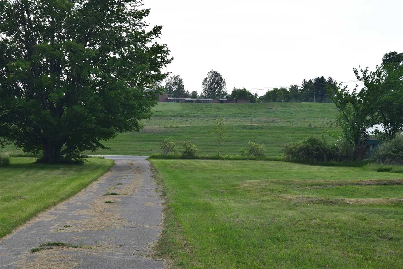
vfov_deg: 16.5
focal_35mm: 82
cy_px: 134
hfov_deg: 24.6
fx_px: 923
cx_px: 202
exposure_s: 1/500
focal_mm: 55
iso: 360
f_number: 11
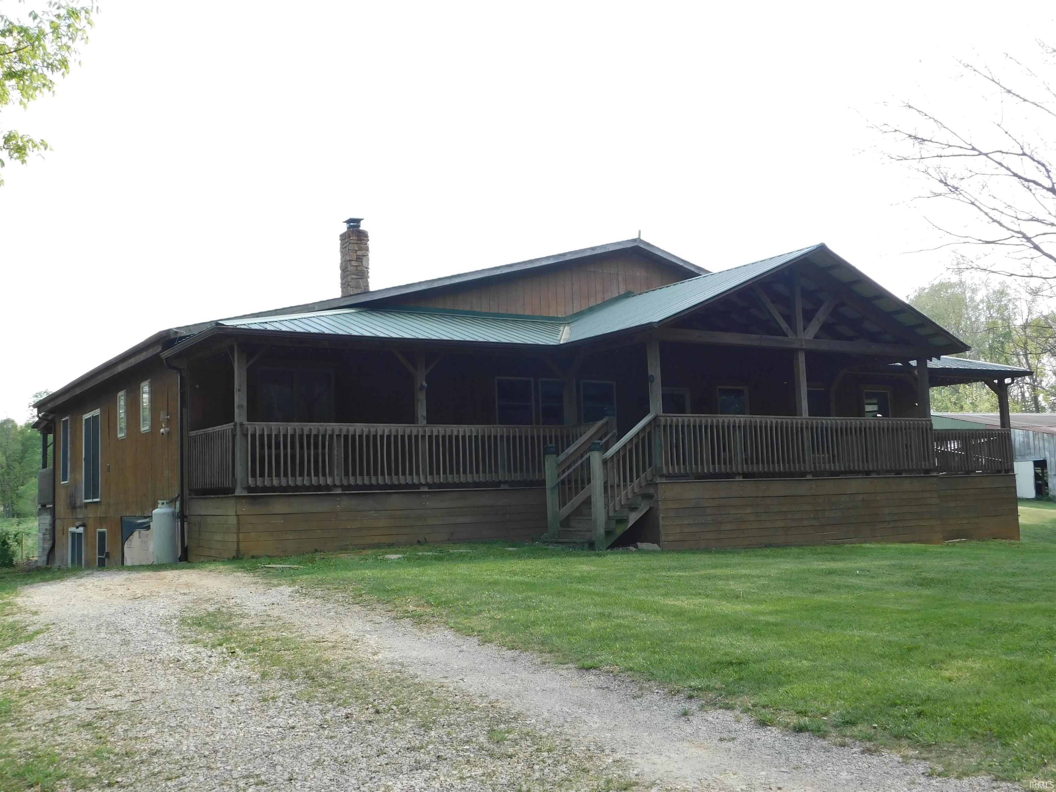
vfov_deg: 39.7
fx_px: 1098
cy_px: 396
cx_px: 528
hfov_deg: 51.4
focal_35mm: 36
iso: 125
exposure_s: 1/200
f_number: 3.5
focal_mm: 6.3
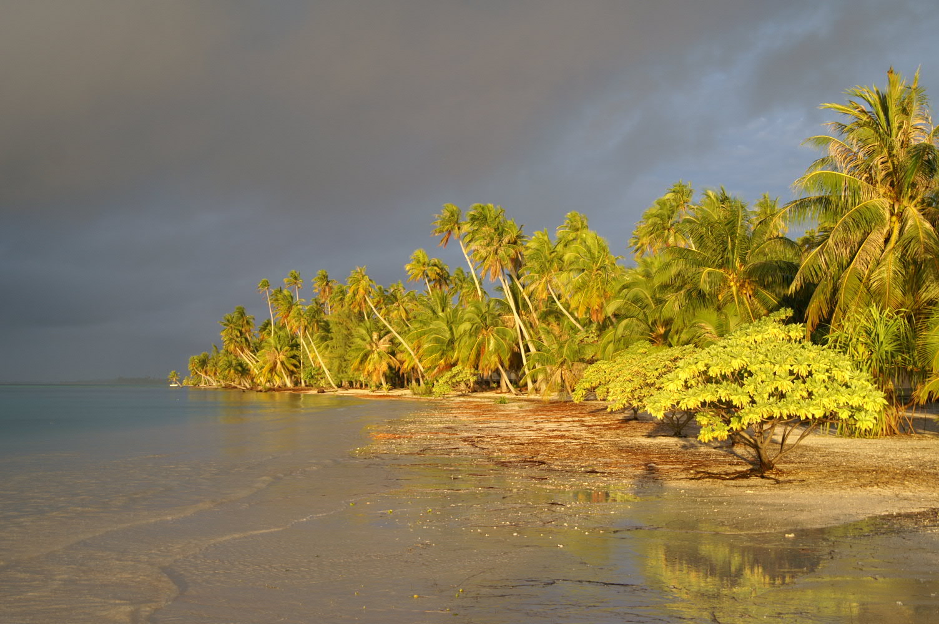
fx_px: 1095
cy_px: 312
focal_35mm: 42
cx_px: 470
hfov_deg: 46.4
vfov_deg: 31.8
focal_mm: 28
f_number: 8
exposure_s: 1/60
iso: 100
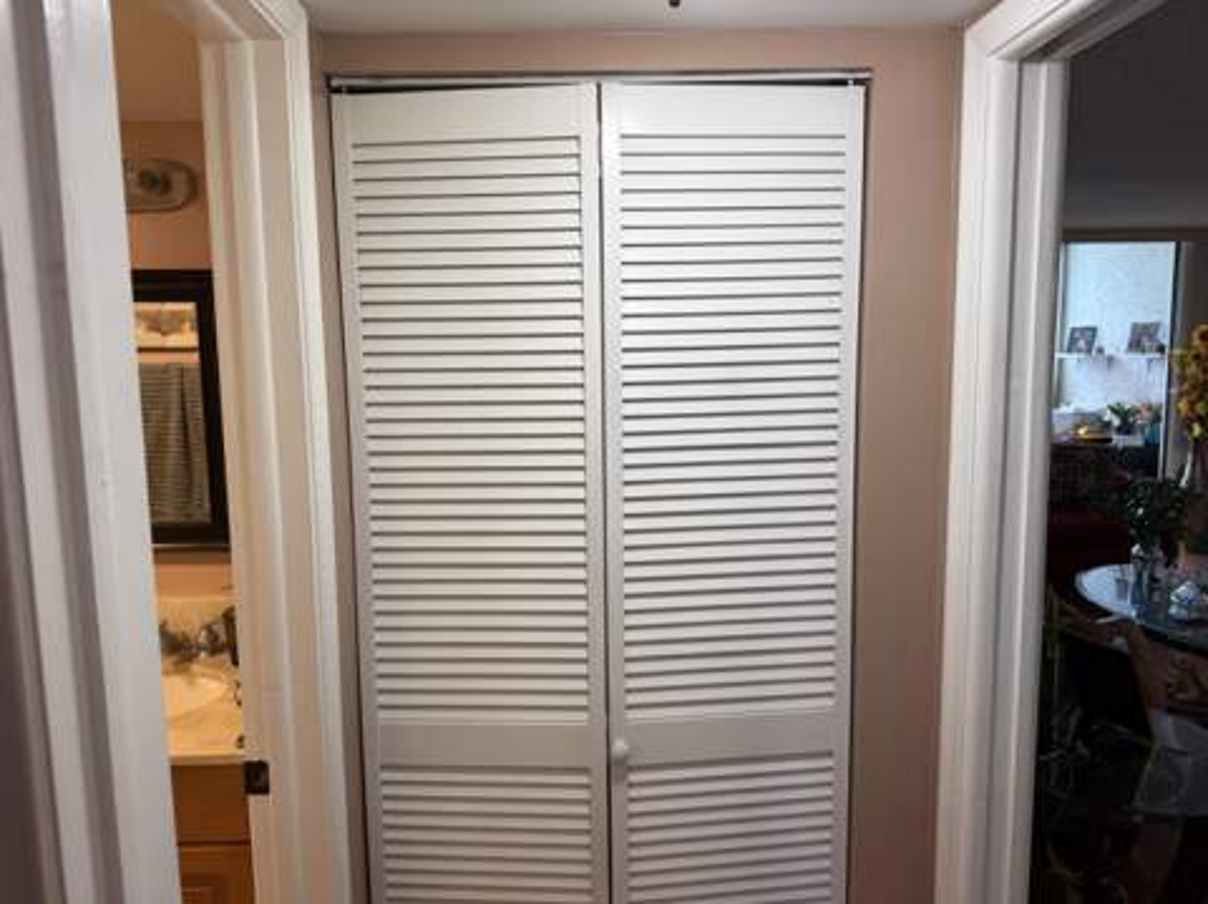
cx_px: 604
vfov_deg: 56.7
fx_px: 837
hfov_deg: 71.7
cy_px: 452
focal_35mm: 24
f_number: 1.78
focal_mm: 6.76
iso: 200
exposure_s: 1/120
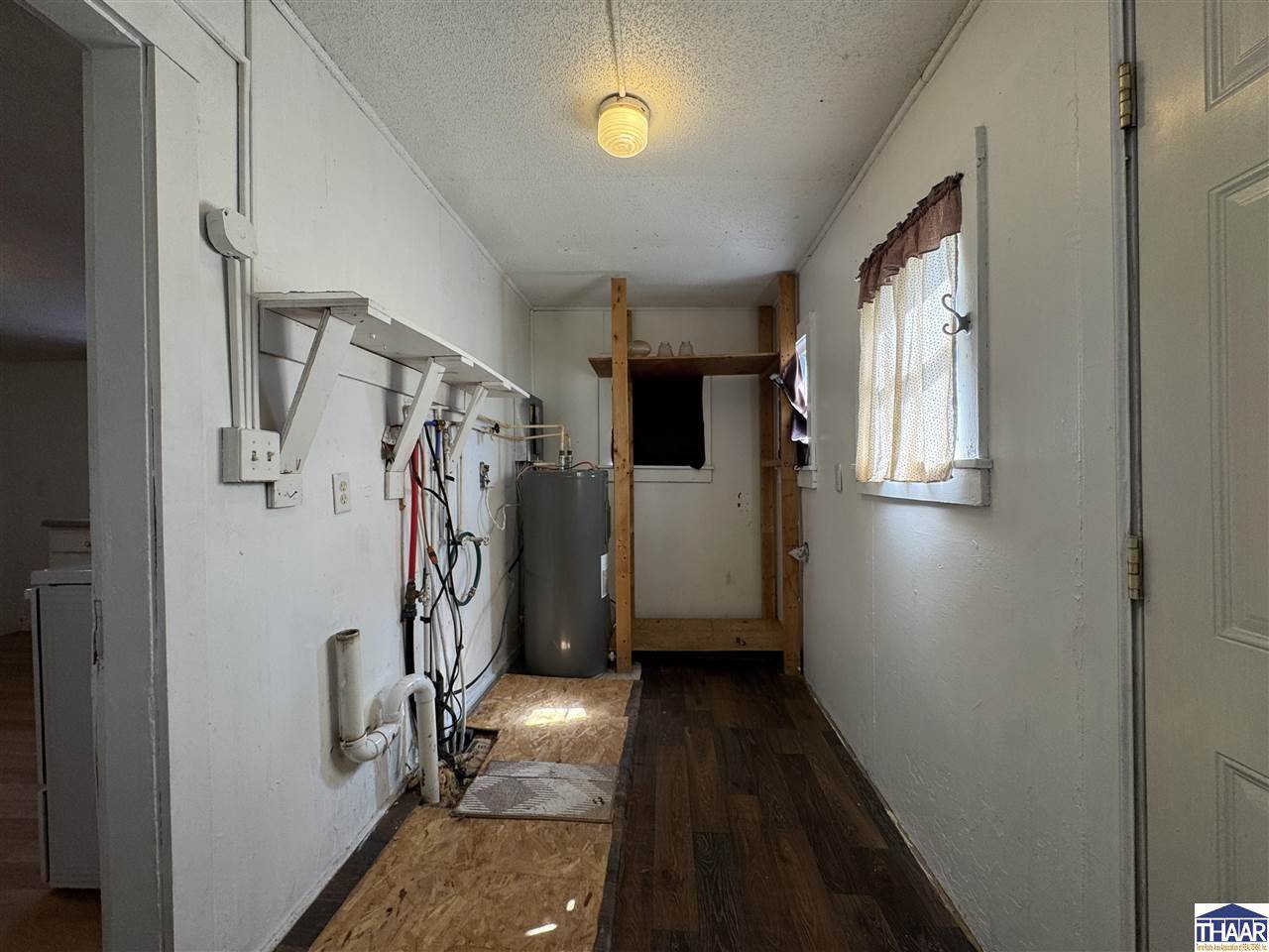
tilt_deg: -1.1
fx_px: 513
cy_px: 476
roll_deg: +1.5
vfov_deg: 85.7
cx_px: 634
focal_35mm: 14
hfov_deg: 102.1
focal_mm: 2.22
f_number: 2.2
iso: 50
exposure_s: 1/120
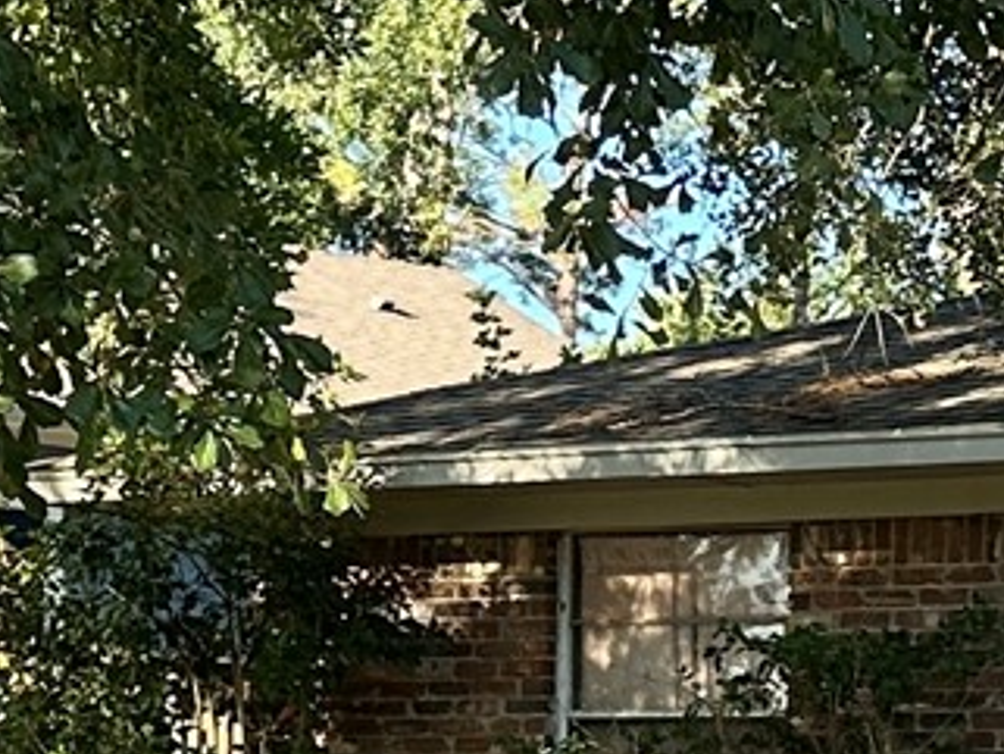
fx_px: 4439
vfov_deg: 9.5
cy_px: 1083
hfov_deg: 12.8
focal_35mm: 153
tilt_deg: -0.1
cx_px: 935
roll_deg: -0.7
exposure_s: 1/999
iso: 80
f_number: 1.78
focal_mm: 6.86
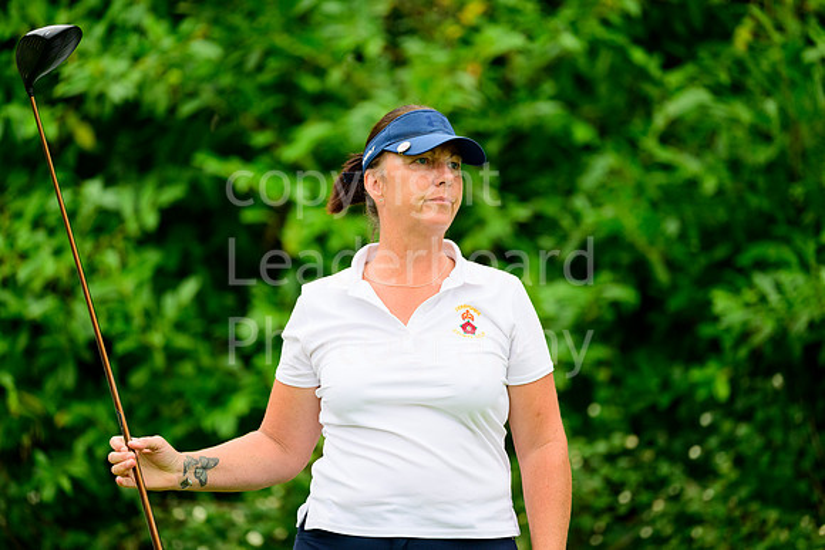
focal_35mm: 300
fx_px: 6876
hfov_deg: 6.9
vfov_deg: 4.6
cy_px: 275
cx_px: 412
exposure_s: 1/2000
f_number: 5.3
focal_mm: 300
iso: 2000
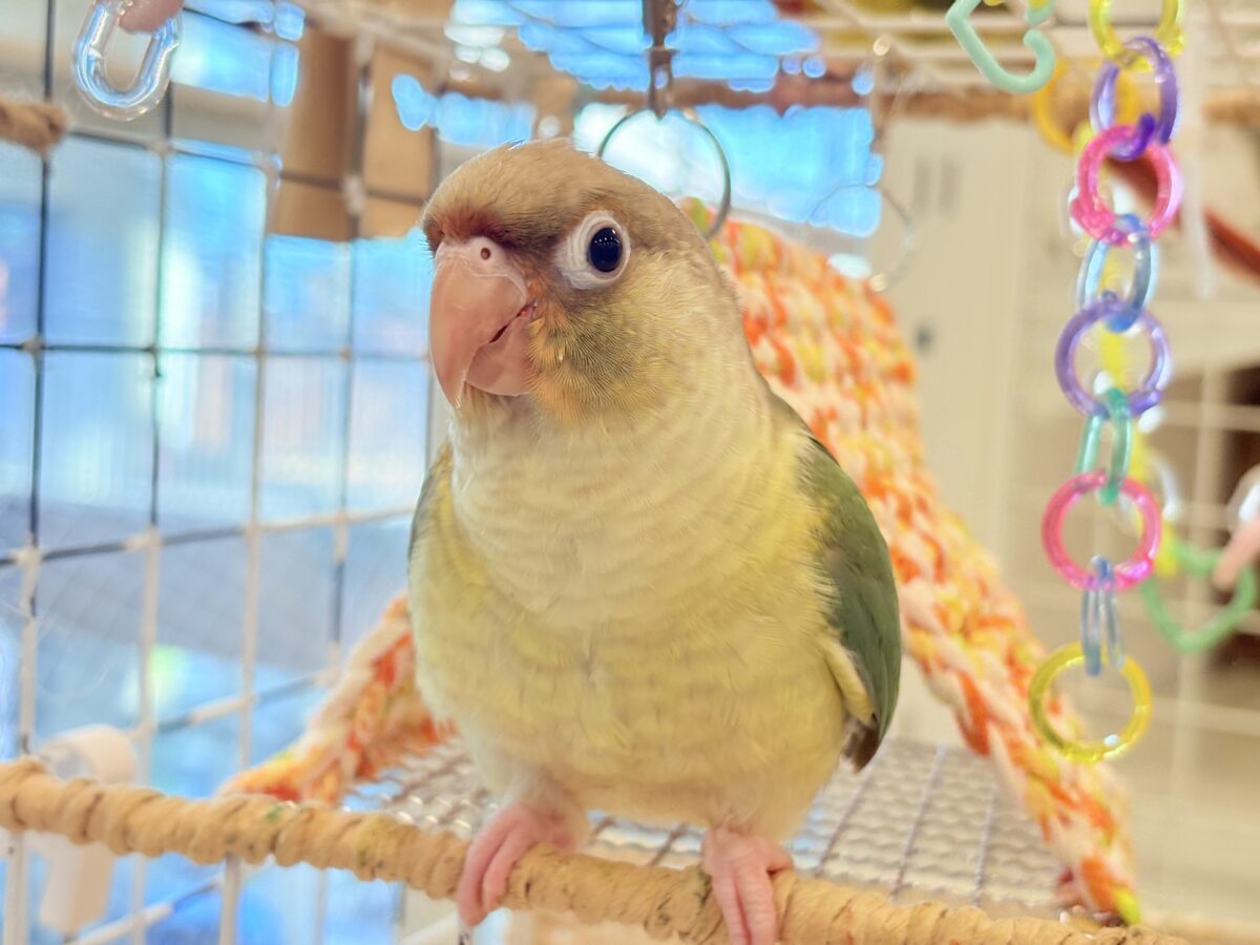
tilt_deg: -1.1
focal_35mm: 52
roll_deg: -2.8
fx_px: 1893
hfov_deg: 36.8
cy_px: 472
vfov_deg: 28.0
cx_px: 630
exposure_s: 1/106
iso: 50
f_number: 1.6
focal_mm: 5.96
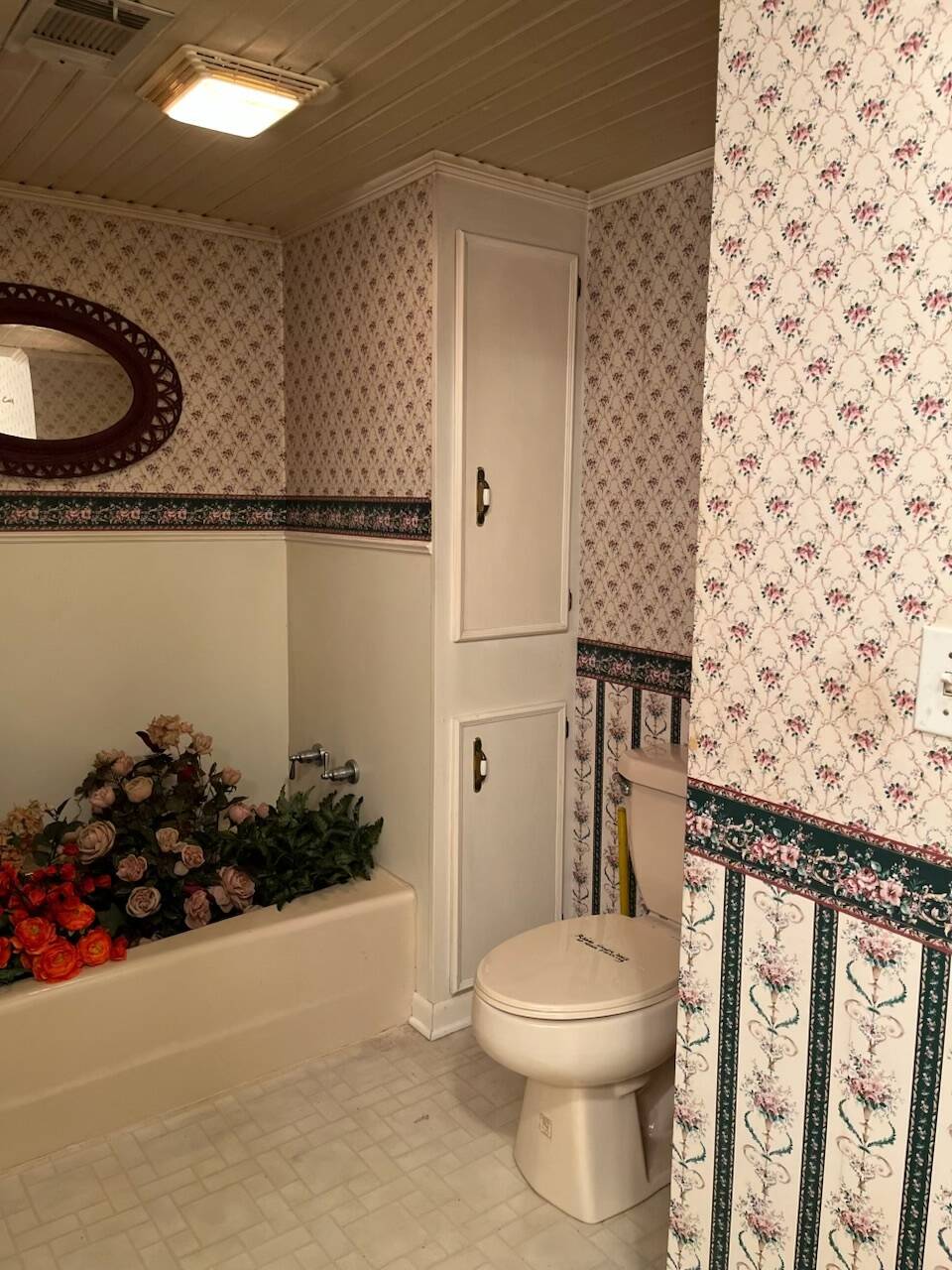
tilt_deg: -8.5
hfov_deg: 53.1
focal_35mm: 26
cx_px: 476
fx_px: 953
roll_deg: +0.2
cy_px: 635
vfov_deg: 67.3
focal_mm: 5.1
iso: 250
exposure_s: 1/60
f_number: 1.6
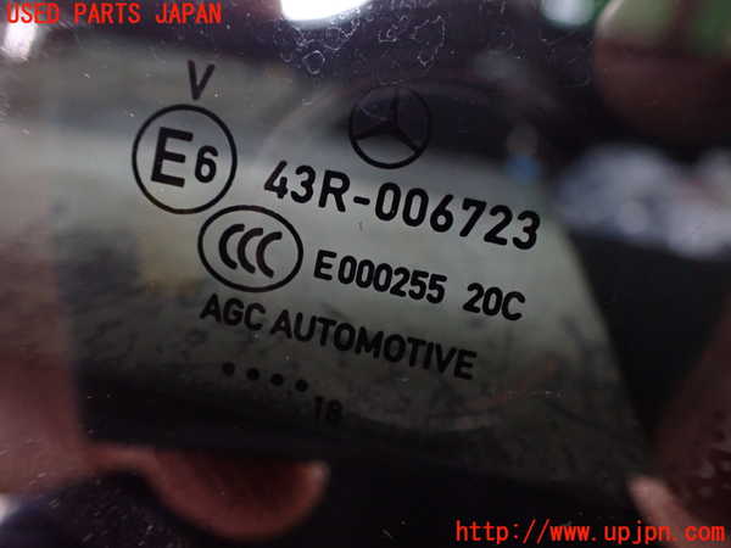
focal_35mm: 30
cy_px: 274
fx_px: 634
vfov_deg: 46.8
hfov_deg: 60.0
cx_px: 366
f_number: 2.3
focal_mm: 5.4
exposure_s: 1/100
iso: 800
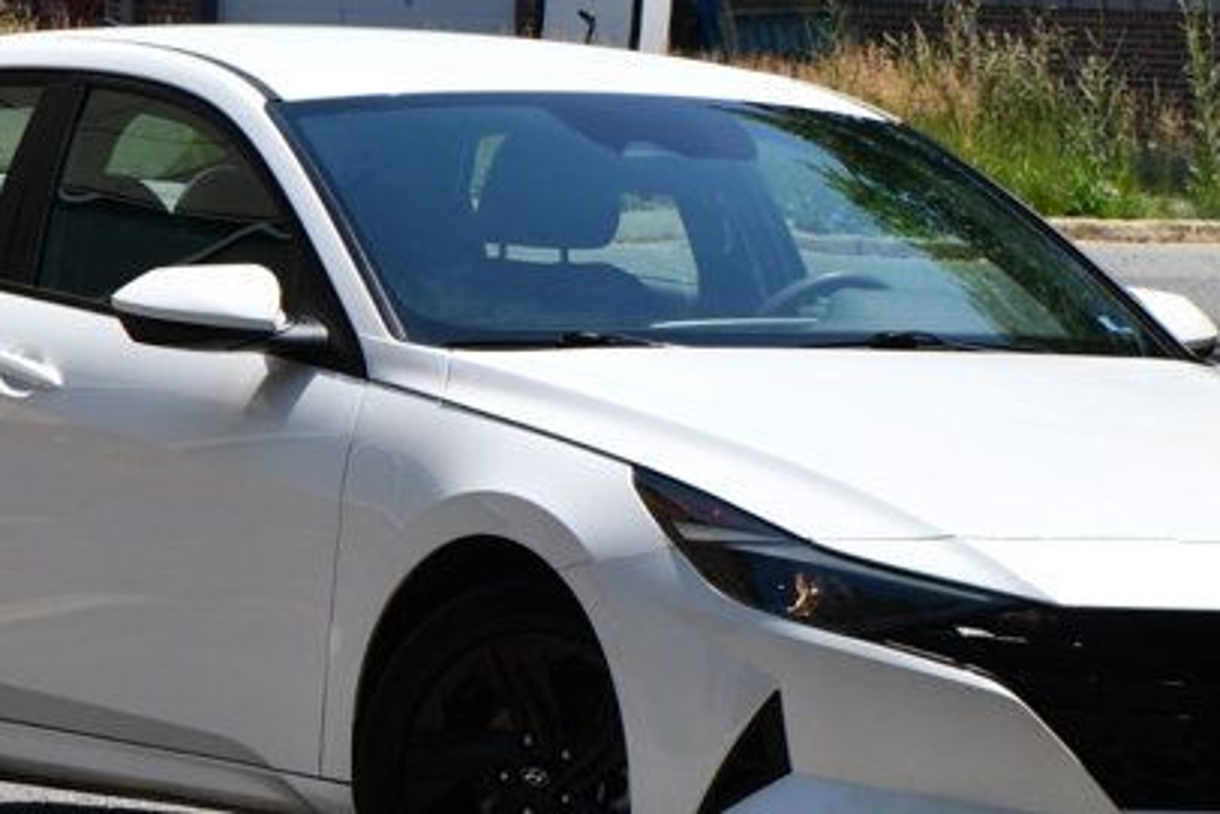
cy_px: 108
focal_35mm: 358
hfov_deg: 5.8
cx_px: 481
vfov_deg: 3.8
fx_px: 12136
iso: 100
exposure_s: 1/320
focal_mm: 95
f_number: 9
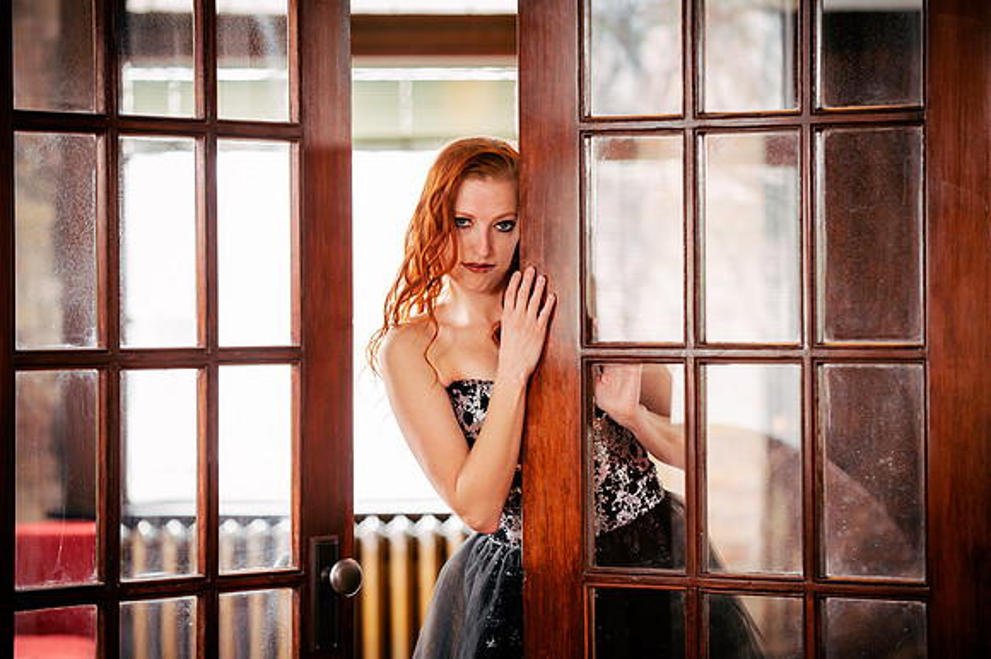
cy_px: 330
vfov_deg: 10.5
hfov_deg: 15.8
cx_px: 496
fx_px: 3576
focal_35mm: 130
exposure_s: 1/125
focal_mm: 130
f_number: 3.2
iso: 800
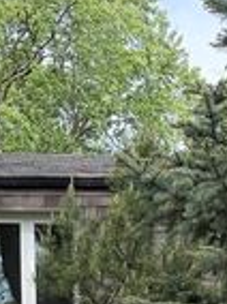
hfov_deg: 12.9
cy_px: 489
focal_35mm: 113
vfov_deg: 15.7
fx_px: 991
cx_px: 214
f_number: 1.78
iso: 100
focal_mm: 6.76
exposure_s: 1/1060
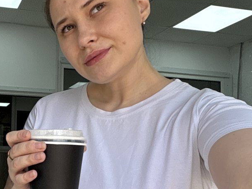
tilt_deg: +3.1
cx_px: 13
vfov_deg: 31.0
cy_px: 139
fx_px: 335
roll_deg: -1.3
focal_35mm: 46
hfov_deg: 37.7
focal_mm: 2.22
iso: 64
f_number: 2.2
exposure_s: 1/451
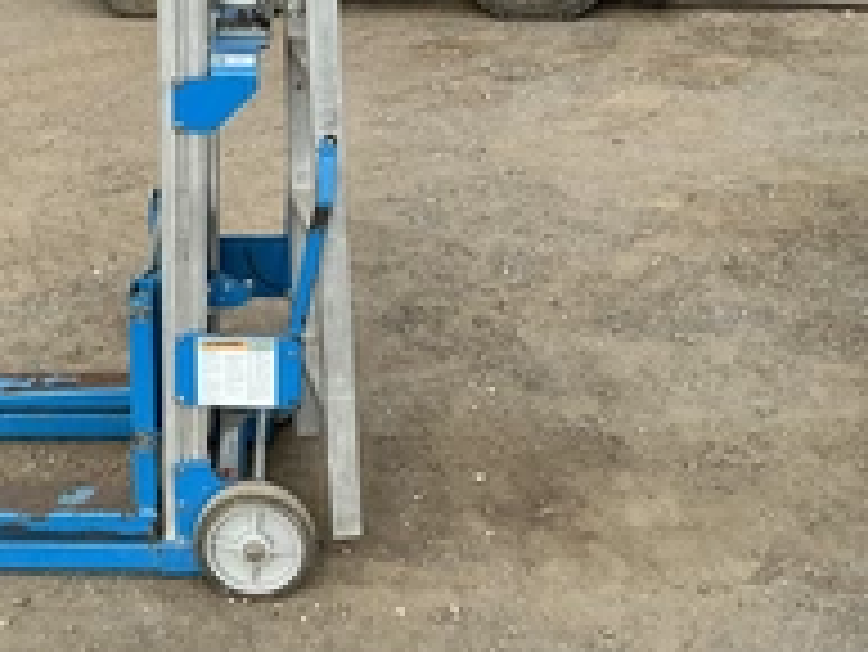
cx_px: 202
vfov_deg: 24.5
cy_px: 63
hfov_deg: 32.5
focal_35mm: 58
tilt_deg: -16.3
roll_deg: +1.4
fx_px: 1455
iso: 25
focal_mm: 3
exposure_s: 1/1195
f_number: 1.8
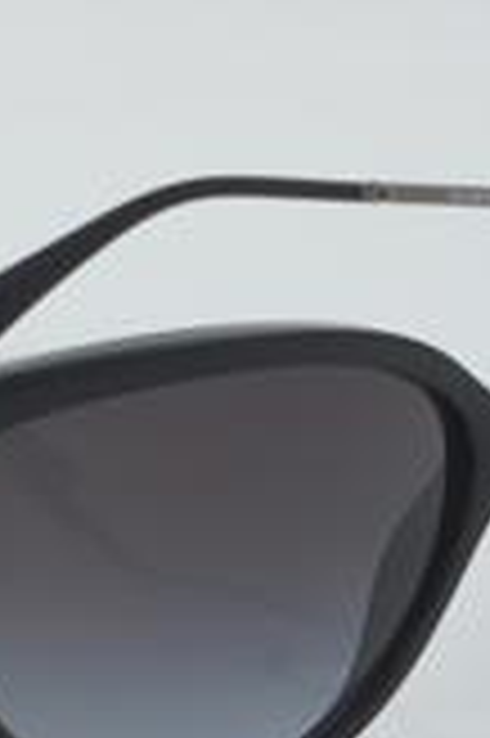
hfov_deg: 7.5
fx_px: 3744
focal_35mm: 183
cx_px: 49
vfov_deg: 11.2
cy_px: 518
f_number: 32
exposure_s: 1/3
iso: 100
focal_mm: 50
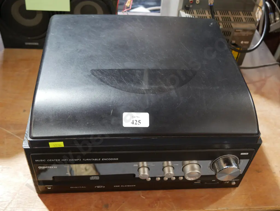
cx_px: 140
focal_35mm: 40
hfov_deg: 46.8
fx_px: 324
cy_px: 106
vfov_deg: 36.0
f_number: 4.4
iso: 1600
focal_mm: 20
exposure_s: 1/60
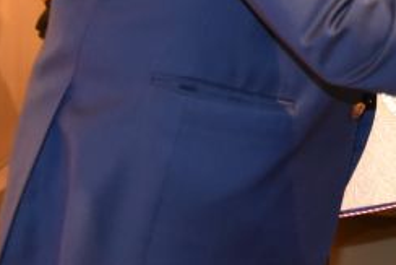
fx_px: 1662
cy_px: -83
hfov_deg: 12.6
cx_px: 669
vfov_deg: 9.0
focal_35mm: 151
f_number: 4
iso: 3200
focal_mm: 36
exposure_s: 1/60
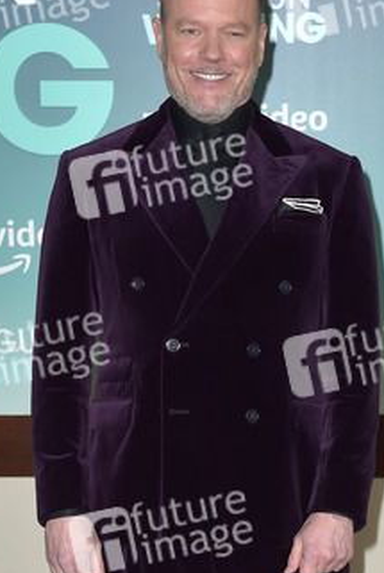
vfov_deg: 35.6
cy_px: 266
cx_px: 213
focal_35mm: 56
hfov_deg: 24.3
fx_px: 893
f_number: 6.3
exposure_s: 1/250
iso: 400
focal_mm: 45
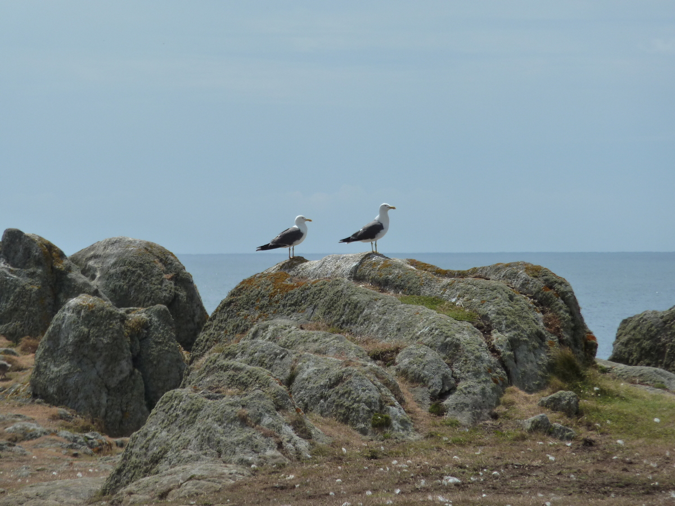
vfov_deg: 5.0
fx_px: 5850
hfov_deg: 6.6
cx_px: 338
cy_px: 253
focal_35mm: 300
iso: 125
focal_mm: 49.2
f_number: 6.3
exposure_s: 1/800
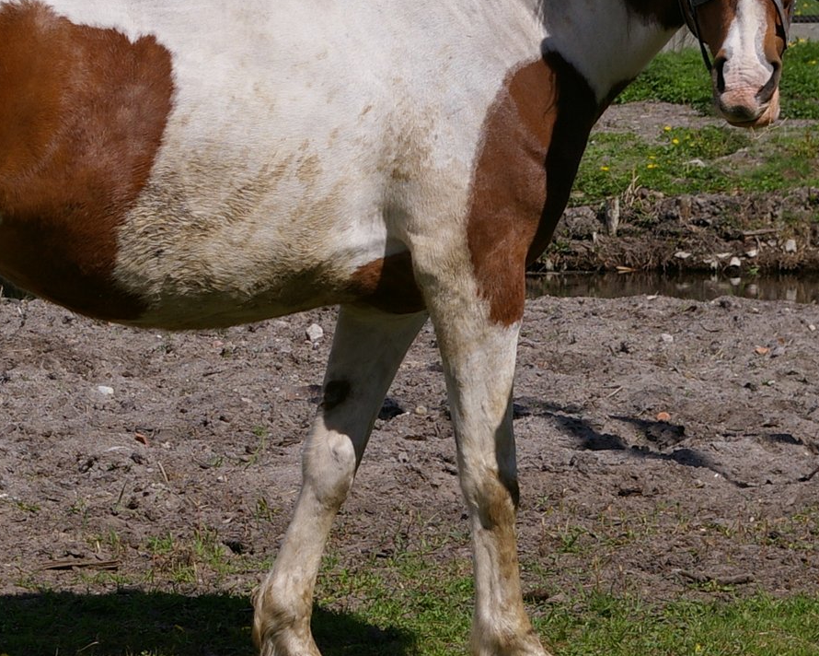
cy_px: 268
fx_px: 4317
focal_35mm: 178
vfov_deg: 8.7
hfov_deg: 10.8
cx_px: 200
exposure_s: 1/350
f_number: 11
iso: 200
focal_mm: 55
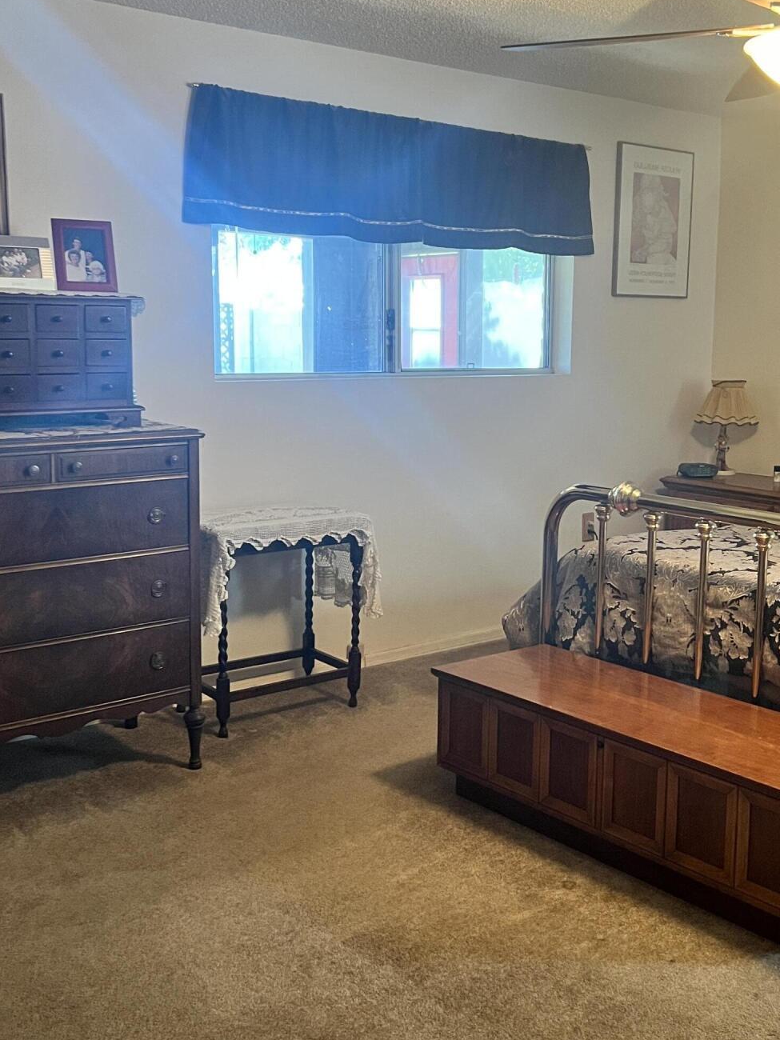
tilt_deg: -6.8
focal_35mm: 40
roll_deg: -0.6
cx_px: 484
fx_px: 1202
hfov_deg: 35.8
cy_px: 474
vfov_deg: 46.7
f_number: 1.5
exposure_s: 1/60
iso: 320
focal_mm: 5.7
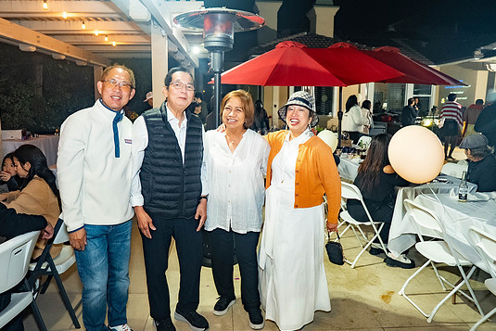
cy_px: 165
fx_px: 358
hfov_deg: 69.3
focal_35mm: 26
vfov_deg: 49.6
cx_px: 231
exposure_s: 1/160
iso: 1000
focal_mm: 24
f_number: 2.8
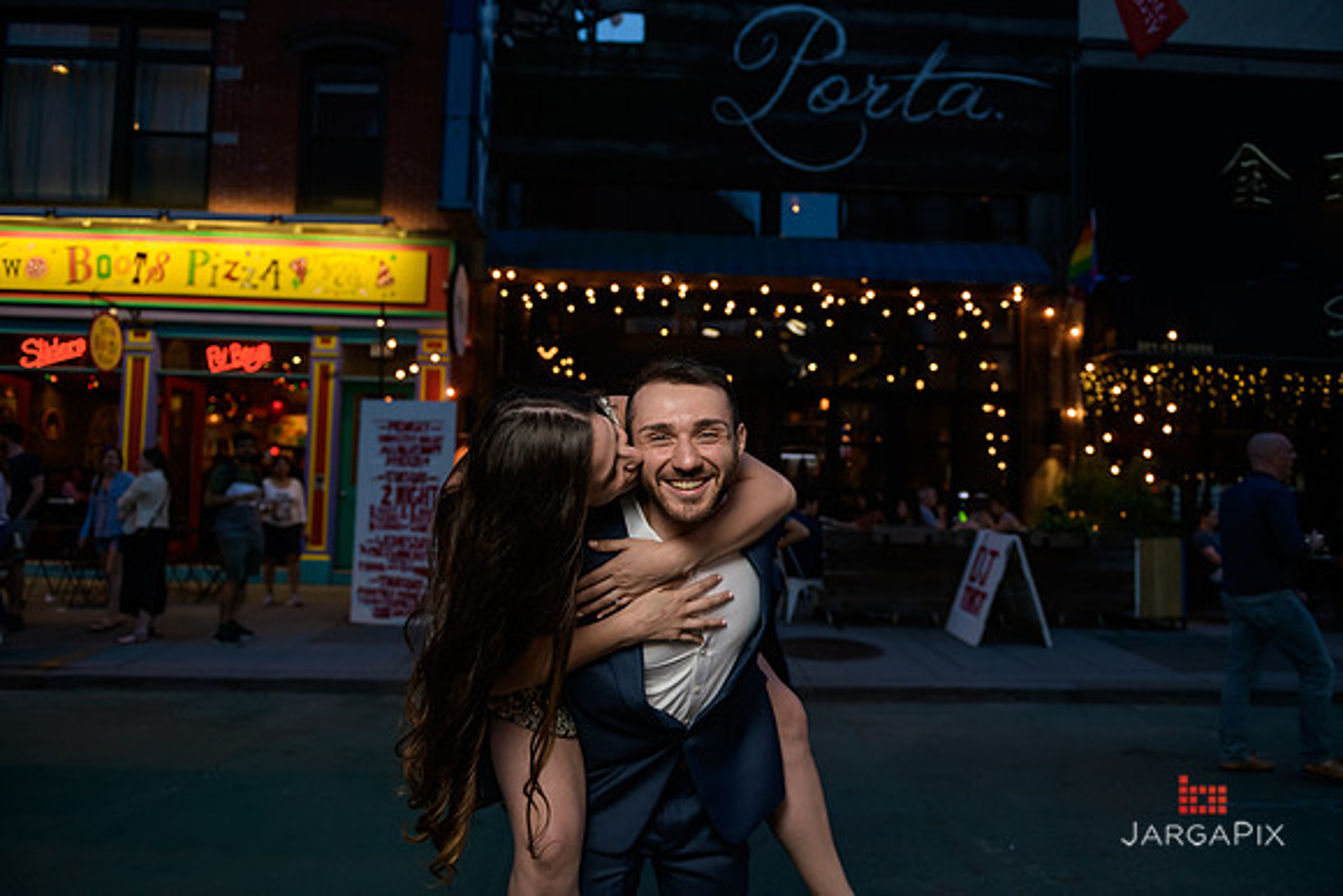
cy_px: 448
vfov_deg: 53.2
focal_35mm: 24
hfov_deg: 73.7
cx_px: 672
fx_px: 896
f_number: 3.2
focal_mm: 24
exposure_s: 1/200
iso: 400
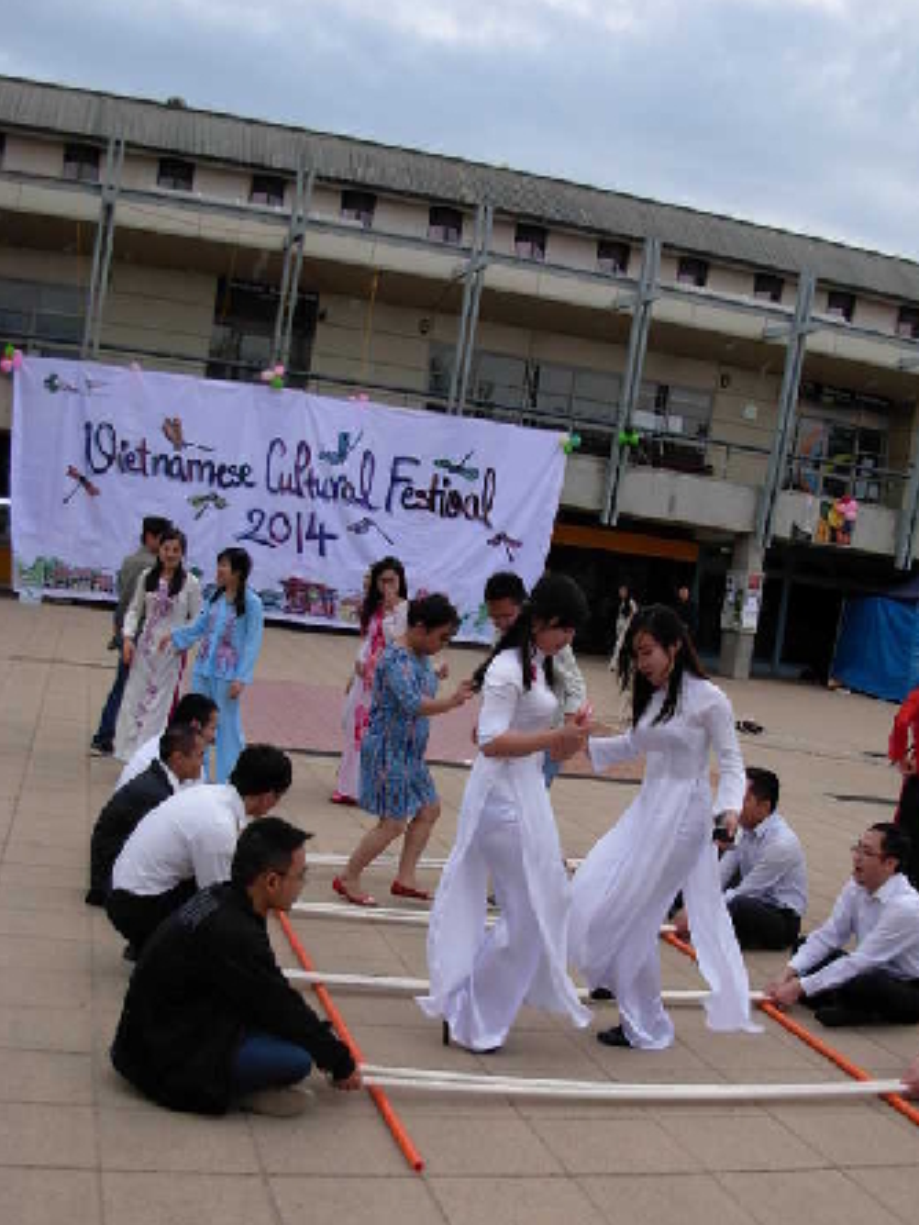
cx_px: 490
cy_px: 652
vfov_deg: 45.7
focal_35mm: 41
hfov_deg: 35.1
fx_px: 1451
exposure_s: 1/235
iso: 79
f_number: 2.9
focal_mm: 6.3
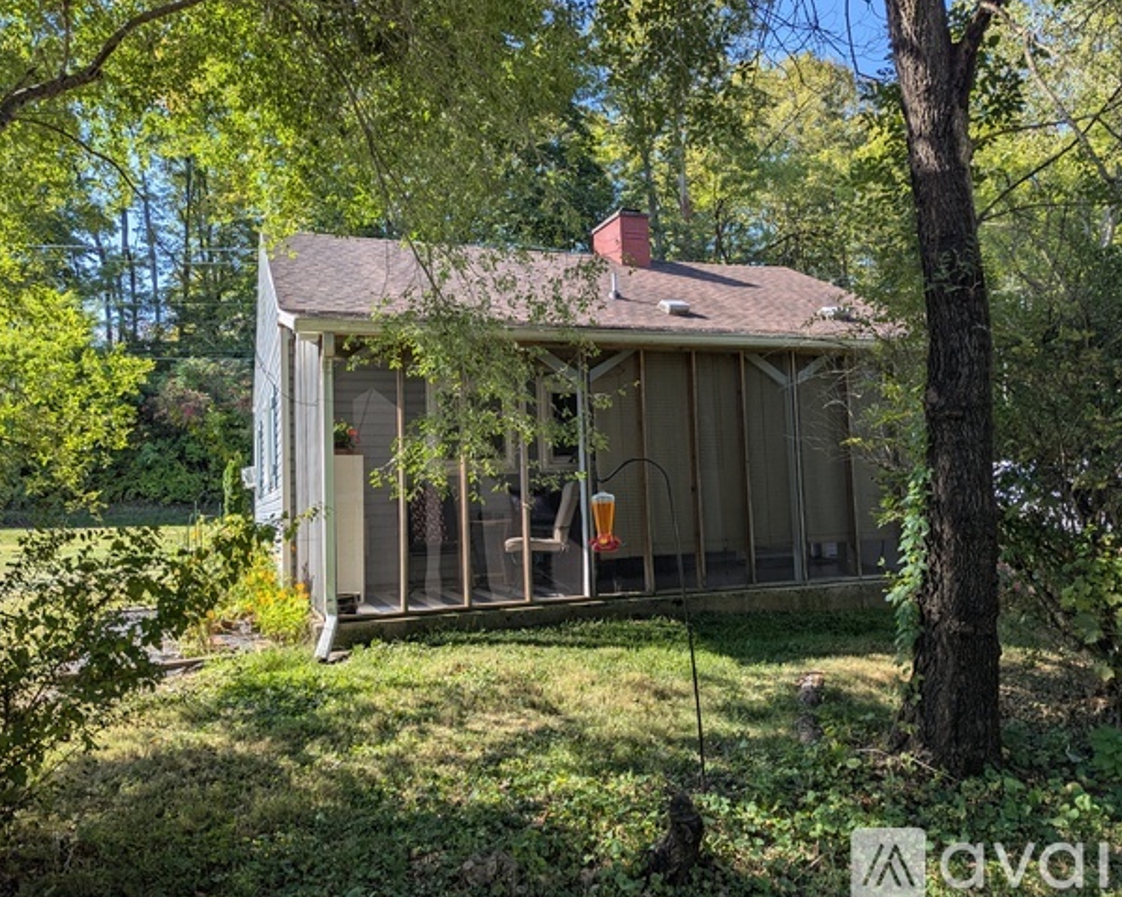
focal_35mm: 26
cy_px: 434
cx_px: 532
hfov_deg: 66.0
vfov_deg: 54.9
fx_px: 863
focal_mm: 6.81
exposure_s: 1/682
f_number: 1.85
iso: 41
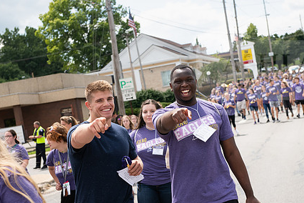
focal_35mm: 79
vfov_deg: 17.3
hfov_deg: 25.6
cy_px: 127
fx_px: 667
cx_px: 175
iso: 250
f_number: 5.6
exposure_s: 1/640
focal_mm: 58
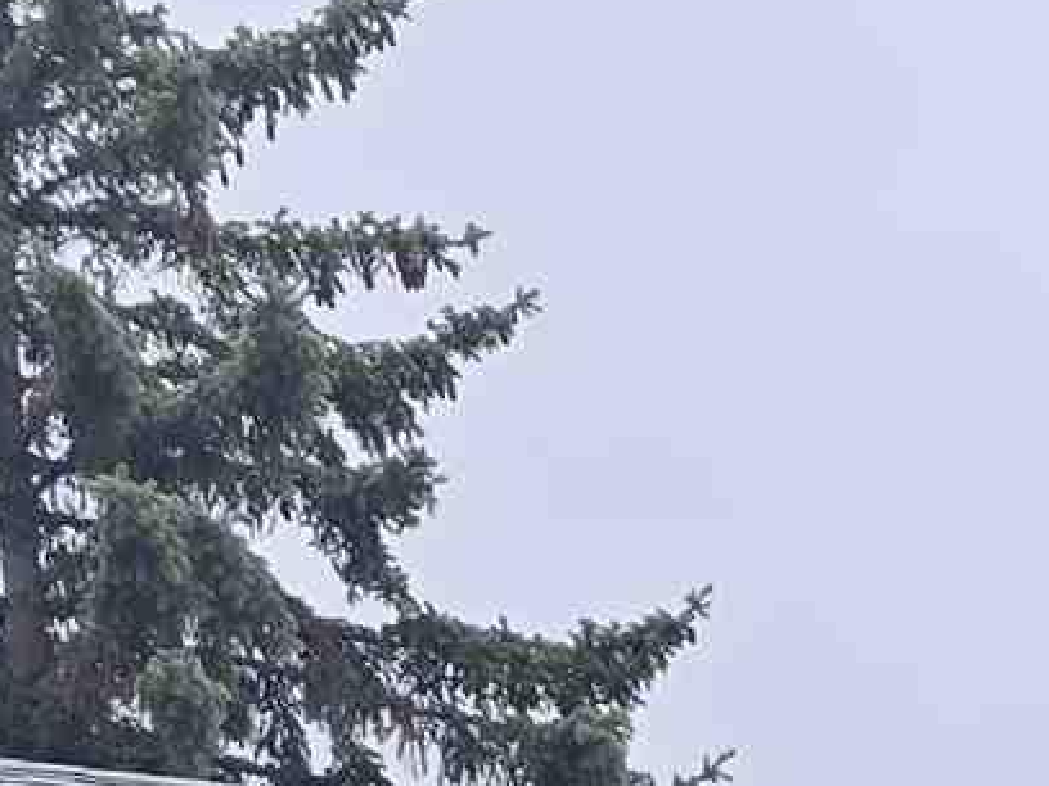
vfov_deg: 7.4
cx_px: 1864
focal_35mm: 173
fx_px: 5243
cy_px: 2512
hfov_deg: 10.7
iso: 12
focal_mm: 6.3
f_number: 1.7
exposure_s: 1/180
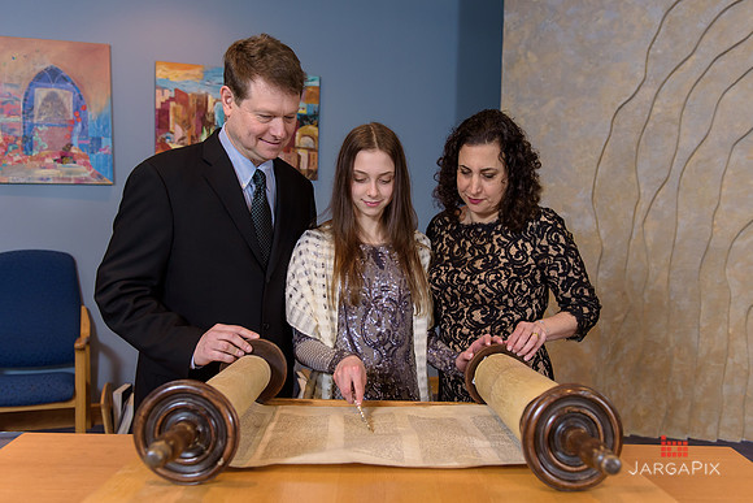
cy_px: 255
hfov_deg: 55.9
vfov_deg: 39.0
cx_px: 388
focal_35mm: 34
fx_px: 709
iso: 800
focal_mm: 32
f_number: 3.2
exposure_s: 1/200
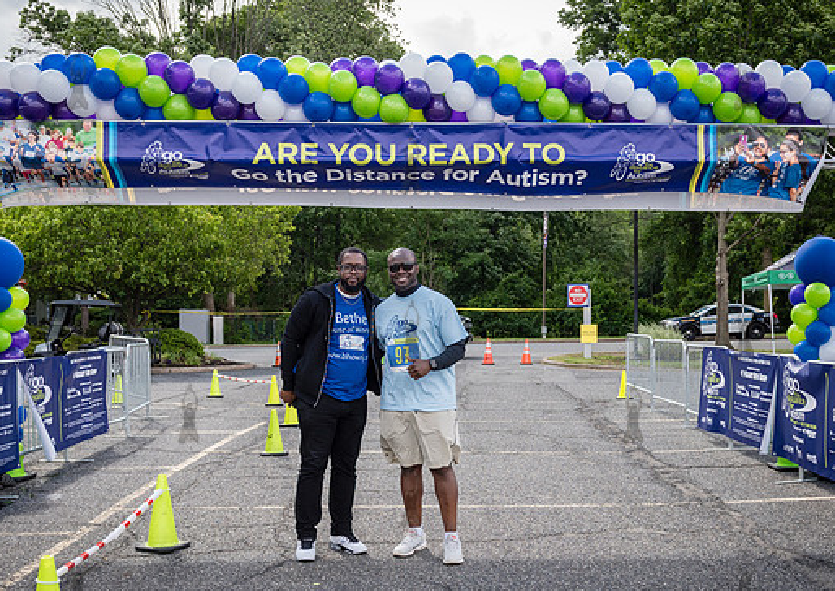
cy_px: 332
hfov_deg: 43.6
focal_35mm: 44
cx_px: 474
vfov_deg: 31.7
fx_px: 1040
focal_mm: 31
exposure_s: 1/800
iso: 400
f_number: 4
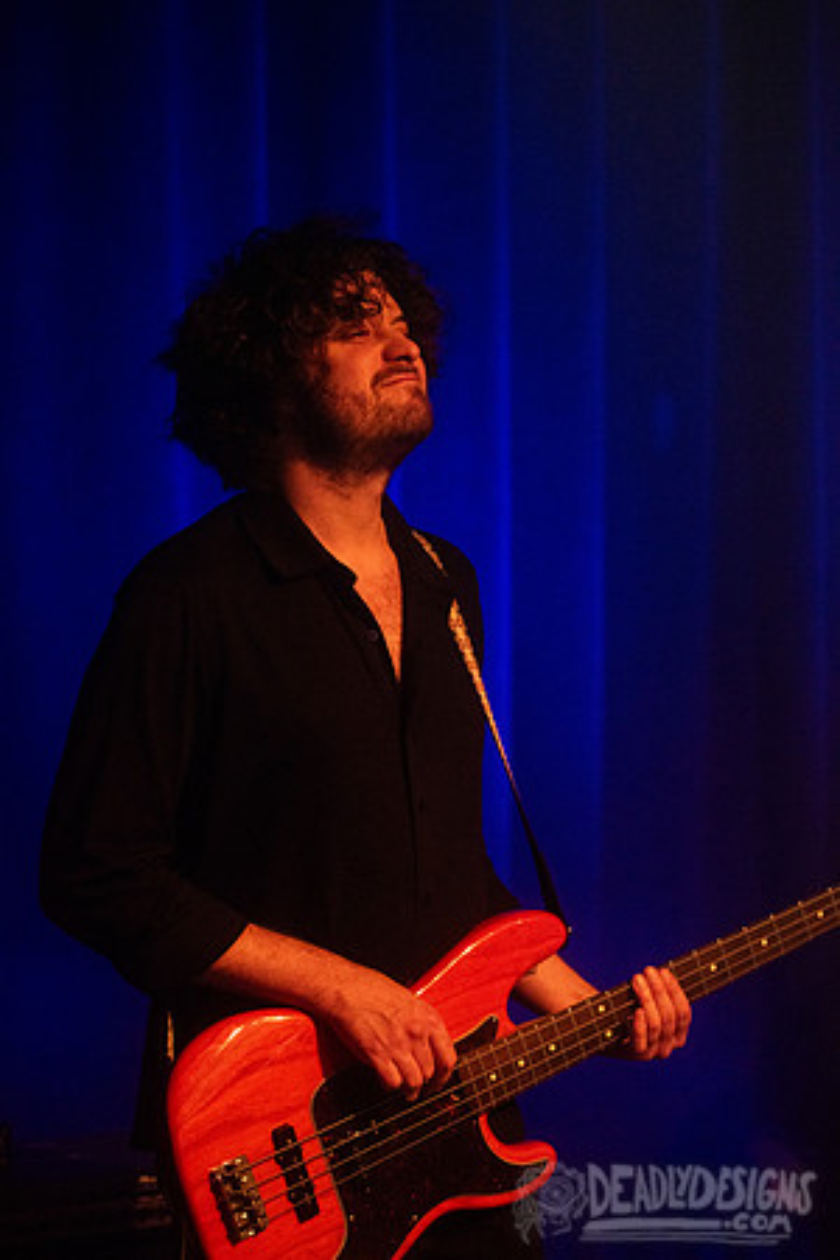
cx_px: 420
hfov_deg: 17.1
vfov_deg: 25.4
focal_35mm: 80
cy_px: 630
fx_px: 2800
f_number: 3.2
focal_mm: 80
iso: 2500
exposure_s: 1/160
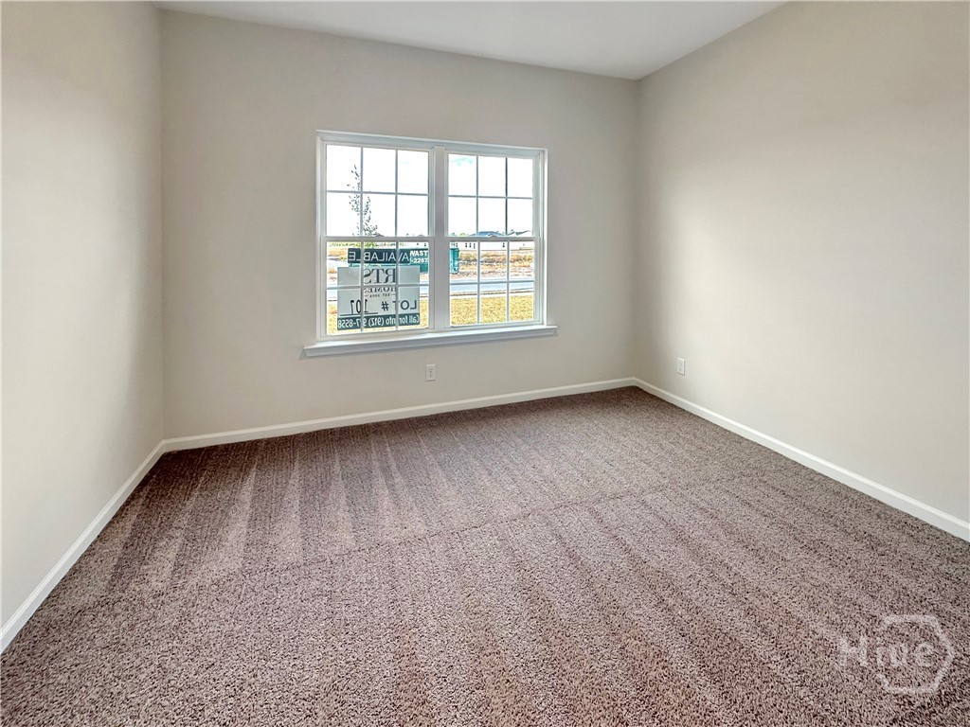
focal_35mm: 14
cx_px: 485
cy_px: 364
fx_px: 392
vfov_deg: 85.7
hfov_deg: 102.1
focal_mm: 2.22
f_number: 2.2
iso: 64
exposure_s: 1/120
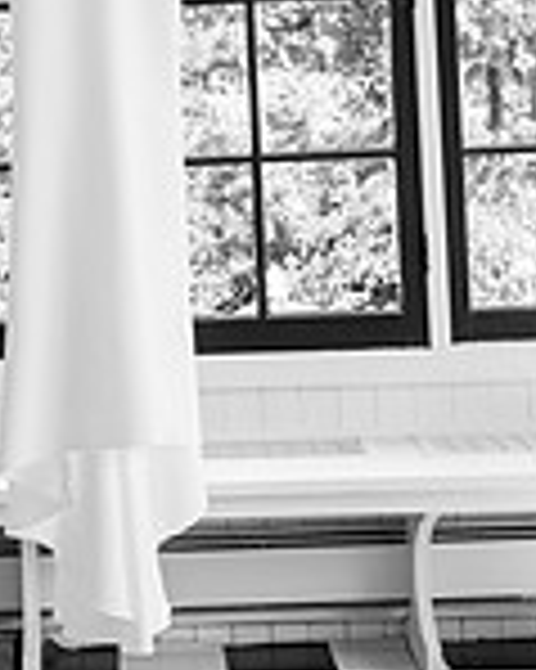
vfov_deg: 19.0
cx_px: 9
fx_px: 1965
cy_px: 54
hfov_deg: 15.3
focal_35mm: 99
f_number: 5
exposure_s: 1/320
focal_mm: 35
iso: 500
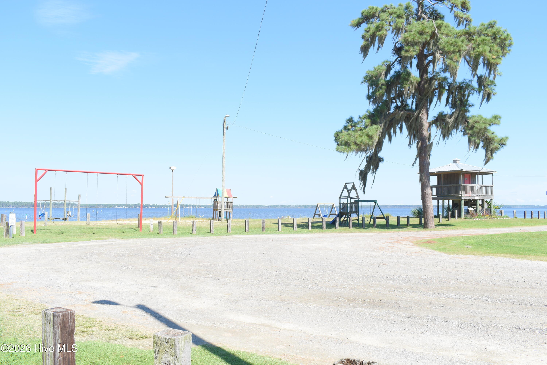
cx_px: 274
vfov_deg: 41.7
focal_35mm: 32
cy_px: 182
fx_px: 479
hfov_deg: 59.5
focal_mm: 21
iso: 200
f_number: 8
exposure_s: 1/250
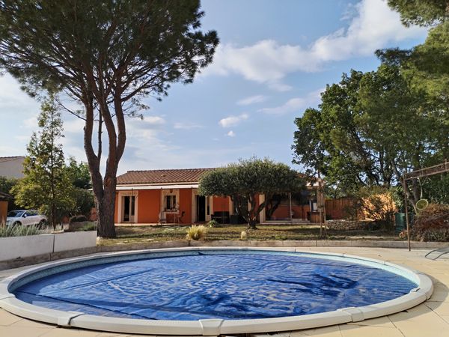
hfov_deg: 61.7
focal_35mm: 29
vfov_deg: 48.2
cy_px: 168
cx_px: 224
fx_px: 376
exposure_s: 1/1282
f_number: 1.8
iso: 100
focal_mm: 4.75
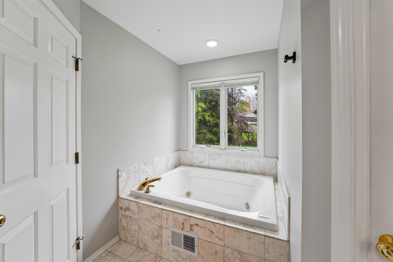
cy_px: 131
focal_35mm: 14
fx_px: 153
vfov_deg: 81.2
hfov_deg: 104.3
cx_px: 196
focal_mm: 14
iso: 400
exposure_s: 1/10
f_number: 13
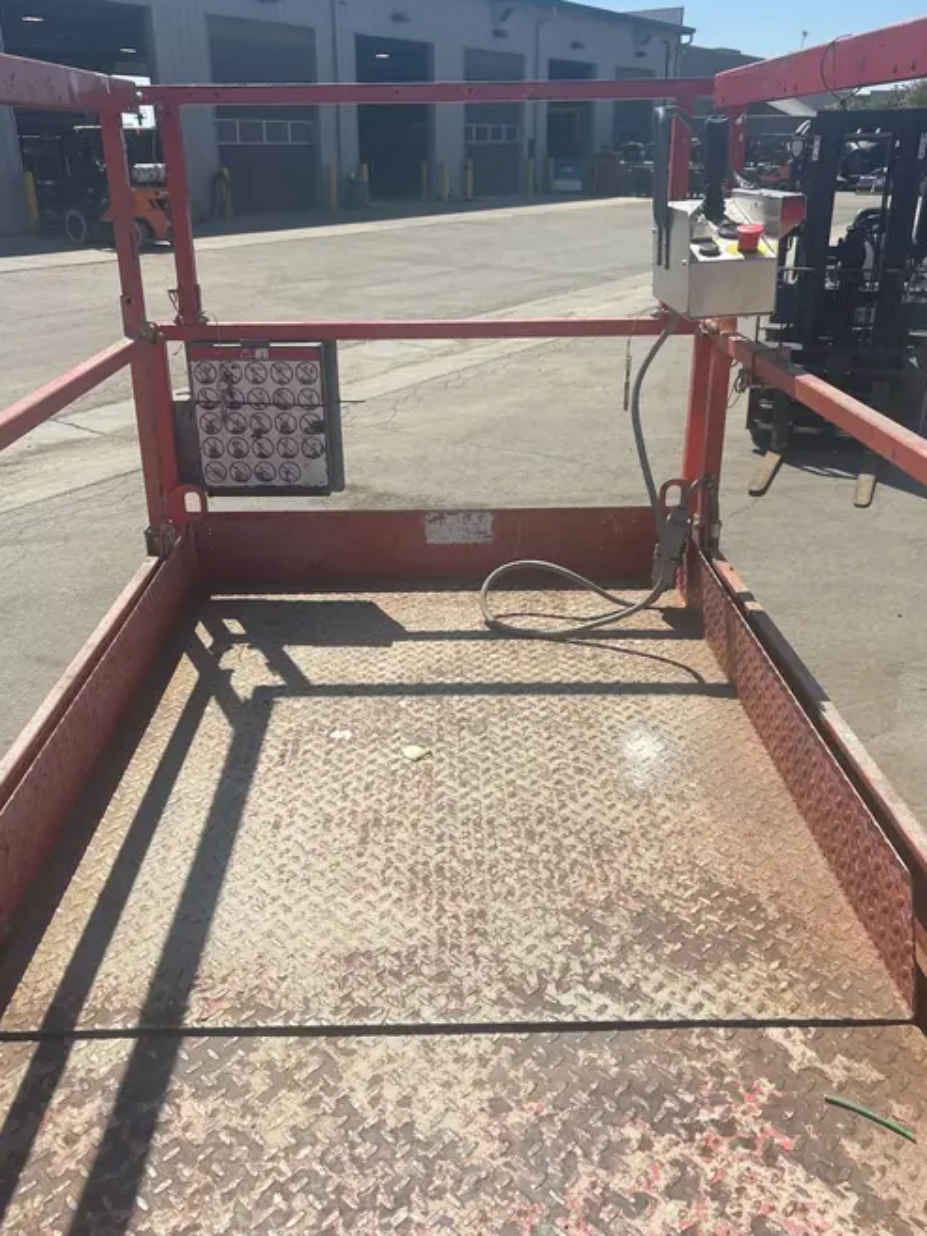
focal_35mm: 29
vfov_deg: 61.6
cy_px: 582
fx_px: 1035
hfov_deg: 48.2
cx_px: 453
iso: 50
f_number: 1.6
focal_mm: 5.96
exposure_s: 1/4630
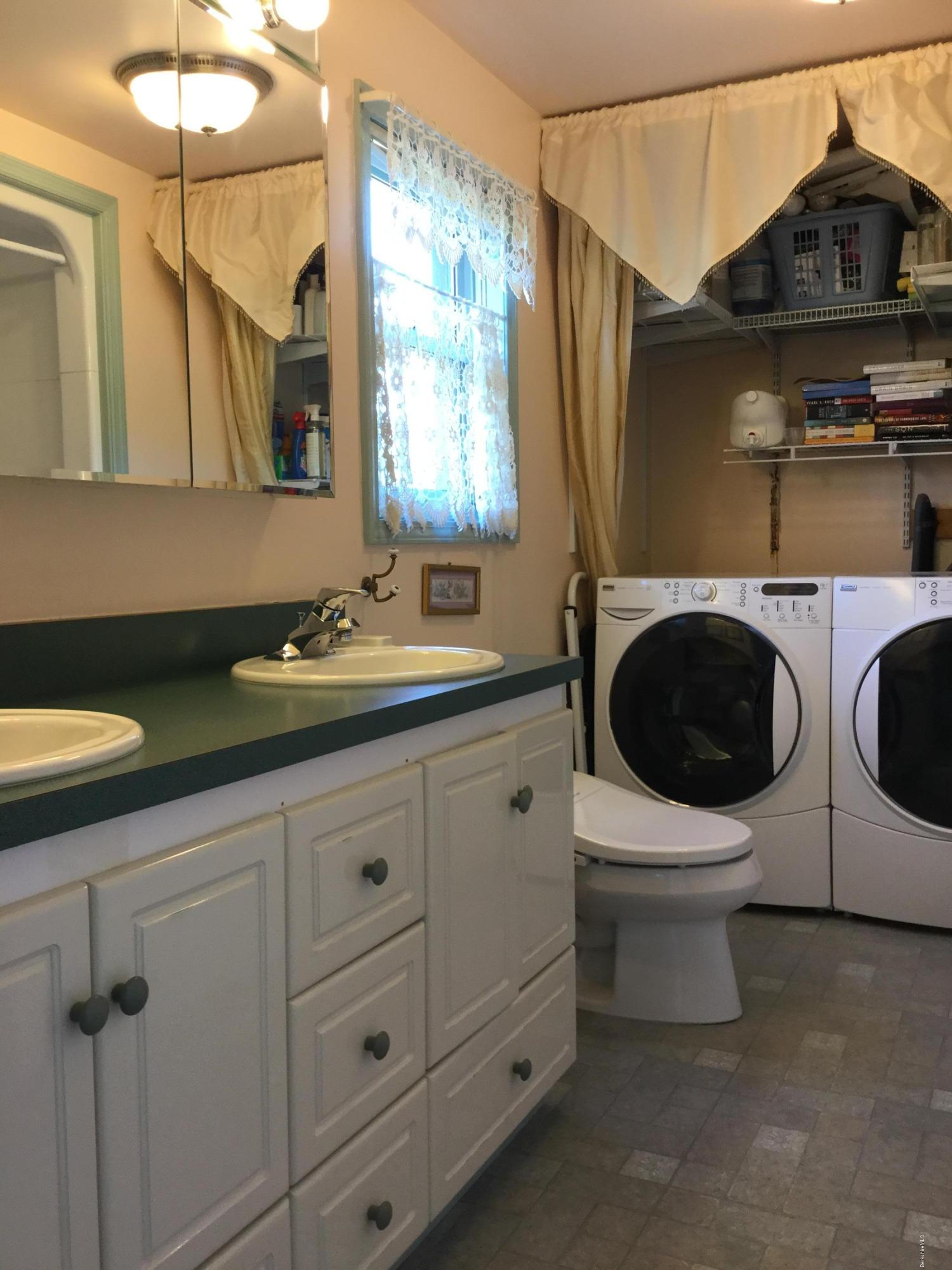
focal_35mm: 31
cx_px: 476
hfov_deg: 45.4
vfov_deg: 58.4
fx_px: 1137
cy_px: 635
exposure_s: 1/30
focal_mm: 3.3
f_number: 2.4
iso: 50
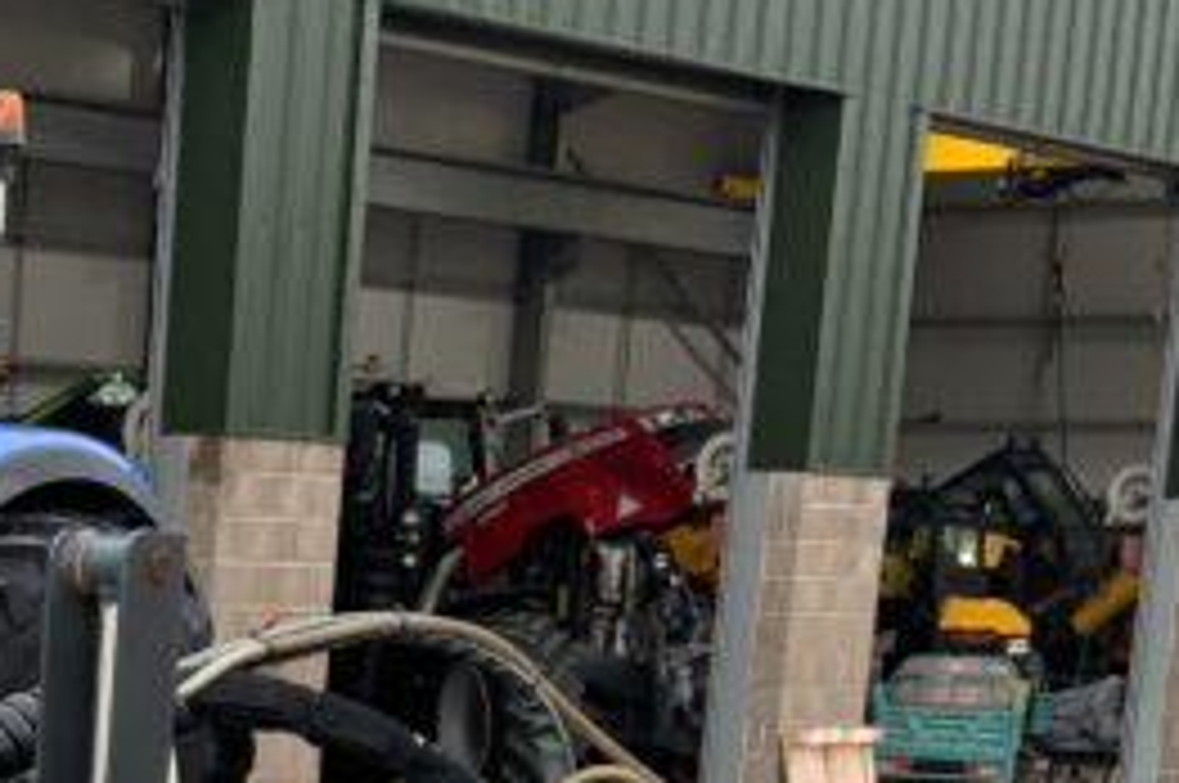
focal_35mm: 118
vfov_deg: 10.7
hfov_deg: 16.4
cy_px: 1503
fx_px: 3860
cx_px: -387
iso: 25
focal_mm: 3
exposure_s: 1/122
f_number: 1.8
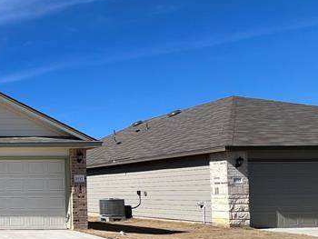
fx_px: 349
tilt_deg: +3.7
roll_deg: +0.5
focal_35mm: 38
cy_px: 178
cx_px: -110
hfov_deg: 33.3
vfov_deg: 36.9
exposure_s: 1/2538
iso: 32
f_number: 1.8
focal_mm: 1.57
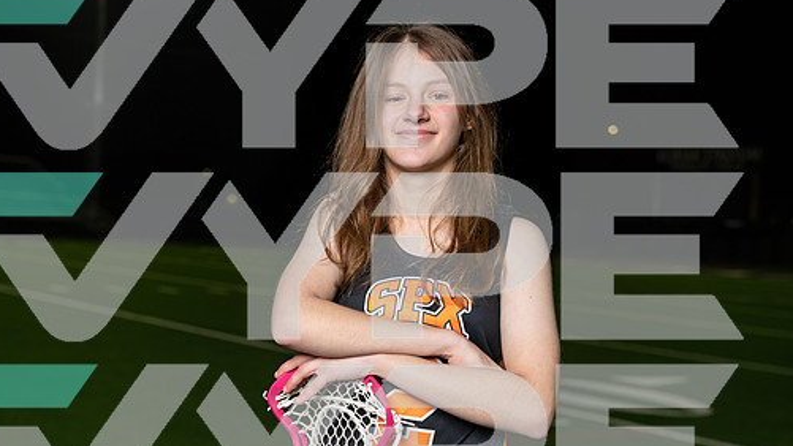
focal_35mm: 57
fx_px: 1199
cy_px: 257
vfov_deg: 21.1
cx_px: 340
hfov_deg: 36.5
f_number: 4
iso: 125
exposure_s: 1/250
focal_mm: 47
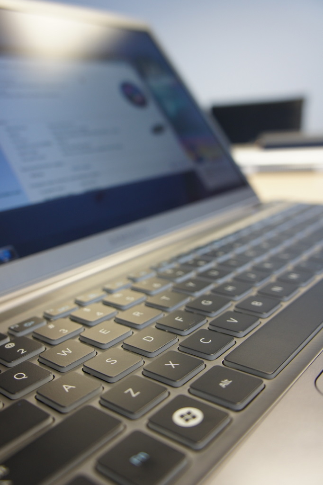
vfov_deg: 59.5
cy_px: 242
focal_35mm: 32
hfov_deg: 41.7
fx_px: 424
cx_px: 162
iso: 320
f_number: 4
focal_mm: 21
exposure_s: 1/40
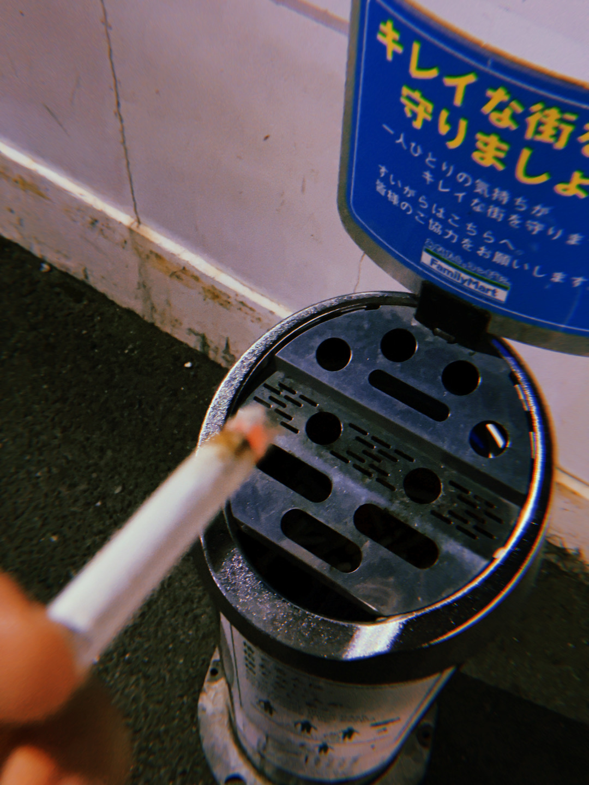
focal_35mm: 29
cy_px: 392
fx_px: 658
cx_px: 294
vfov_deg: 61.7
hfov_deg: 48.2
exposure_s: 1/40
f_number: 1.8
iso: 800
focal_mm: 3.99
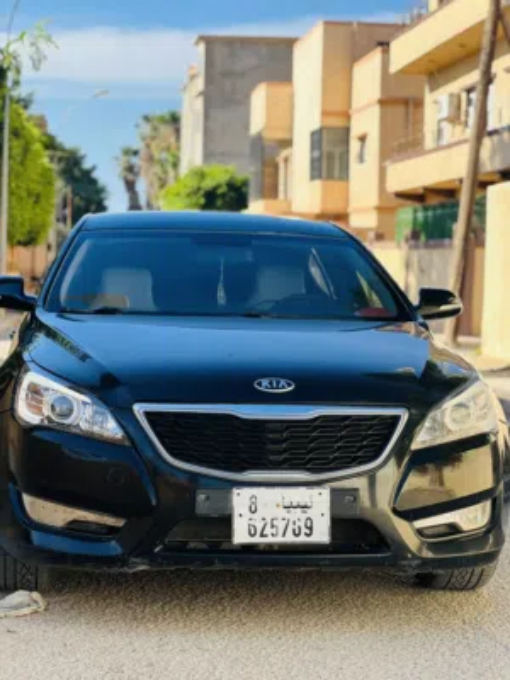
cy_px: 340
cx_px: 255
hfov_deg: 19.1
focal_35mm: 77
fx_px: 1513
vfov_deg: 25.3
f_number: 2.8
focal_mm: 9
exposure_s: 1/249
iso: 25
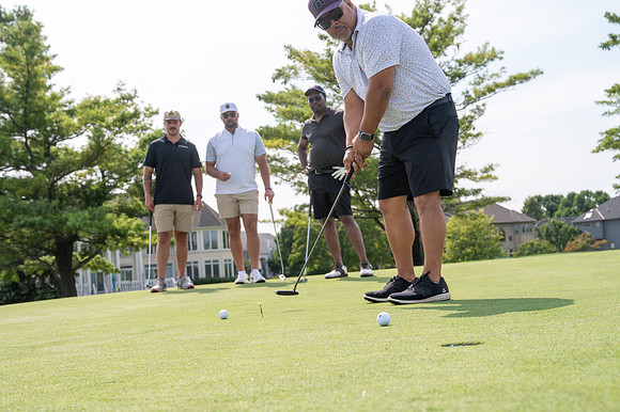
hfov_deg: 40.7
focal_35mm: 49
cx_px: 310
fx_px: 835
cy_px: 227
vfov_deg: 27.7
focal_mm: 44
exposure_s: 1/1600
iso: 250
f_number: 6.3
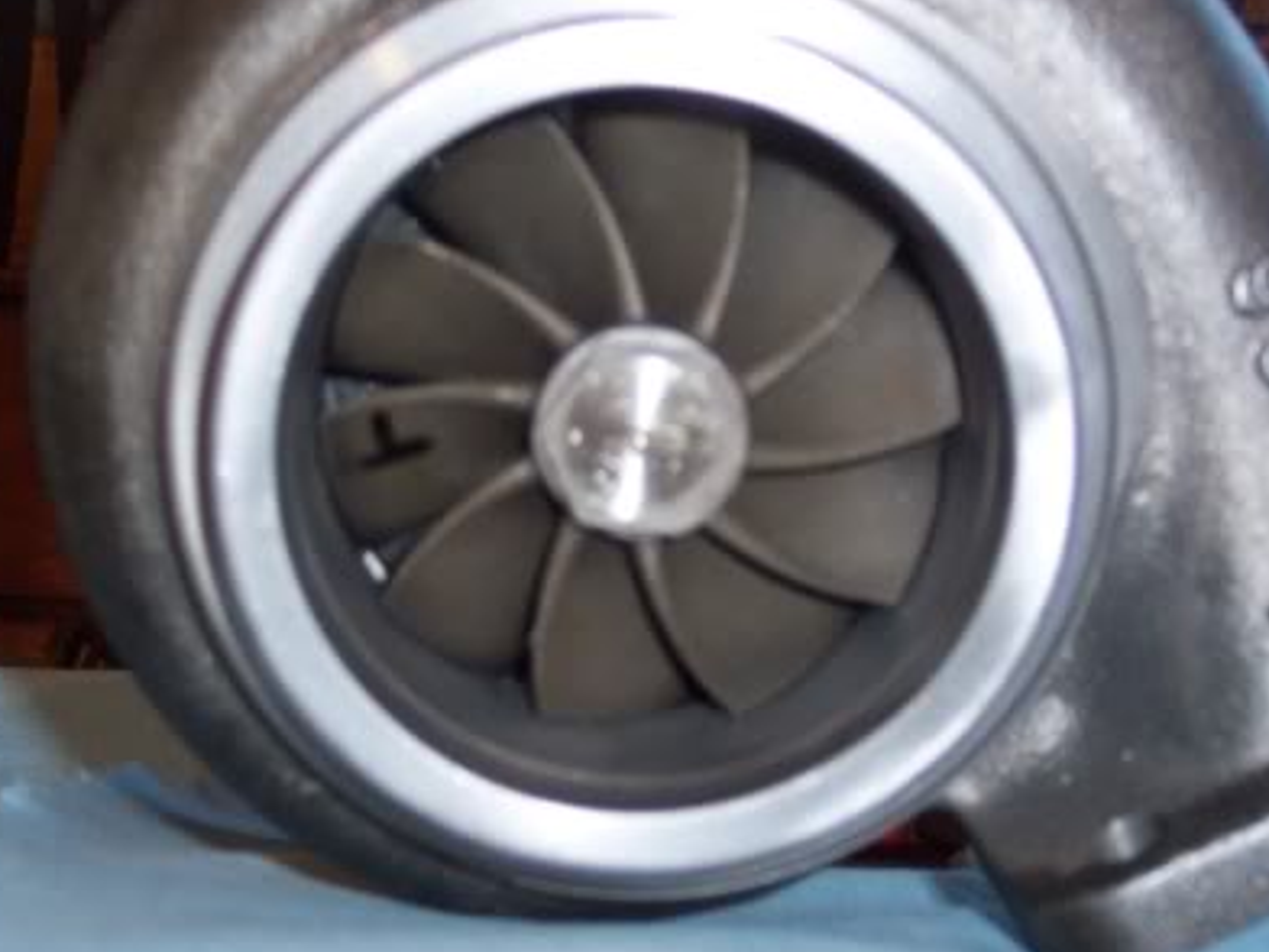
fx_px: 2273
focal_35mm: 62
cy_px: 552
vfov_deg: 23.6
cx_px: 625
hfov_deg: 31.2
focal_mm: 8
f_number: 2.8
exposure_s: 1/30
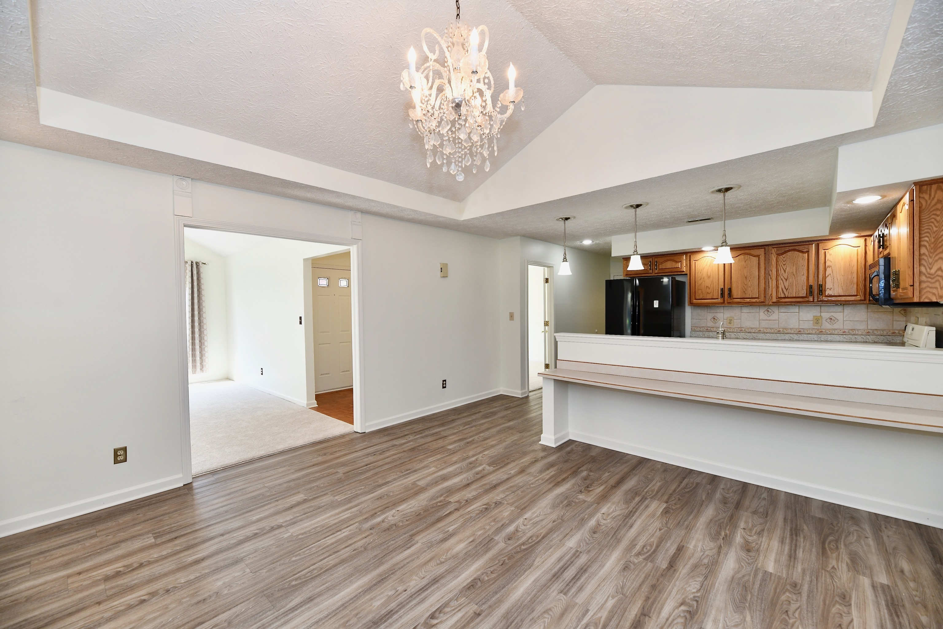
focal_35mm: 14
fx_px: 367
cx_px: 472
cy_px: 314
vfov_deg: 81.2
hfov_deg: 104.3
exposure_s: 1/60
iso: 640
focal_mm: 14
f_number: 6.3
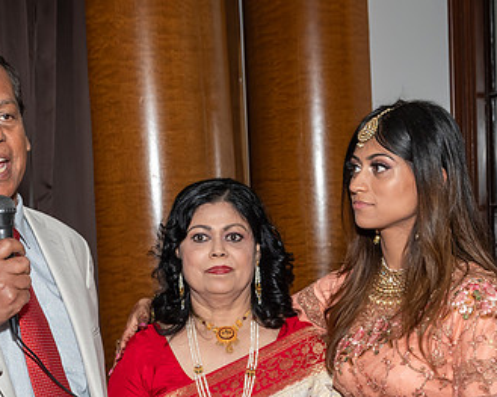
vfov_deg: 18.5
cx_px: 209
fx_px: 1191
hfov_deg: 23.5
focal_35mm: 81
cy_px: 376
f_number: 6.3
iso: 500
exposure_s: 1/250
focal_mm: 23
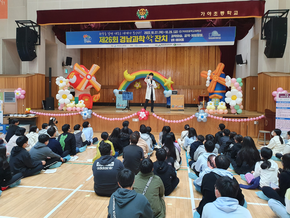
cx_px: 145
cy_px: 109
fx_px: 218
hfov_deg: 67.3
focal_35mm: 26
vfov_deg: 53.1
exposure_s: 1/120
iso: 320
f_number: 2.4
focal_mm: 4.32
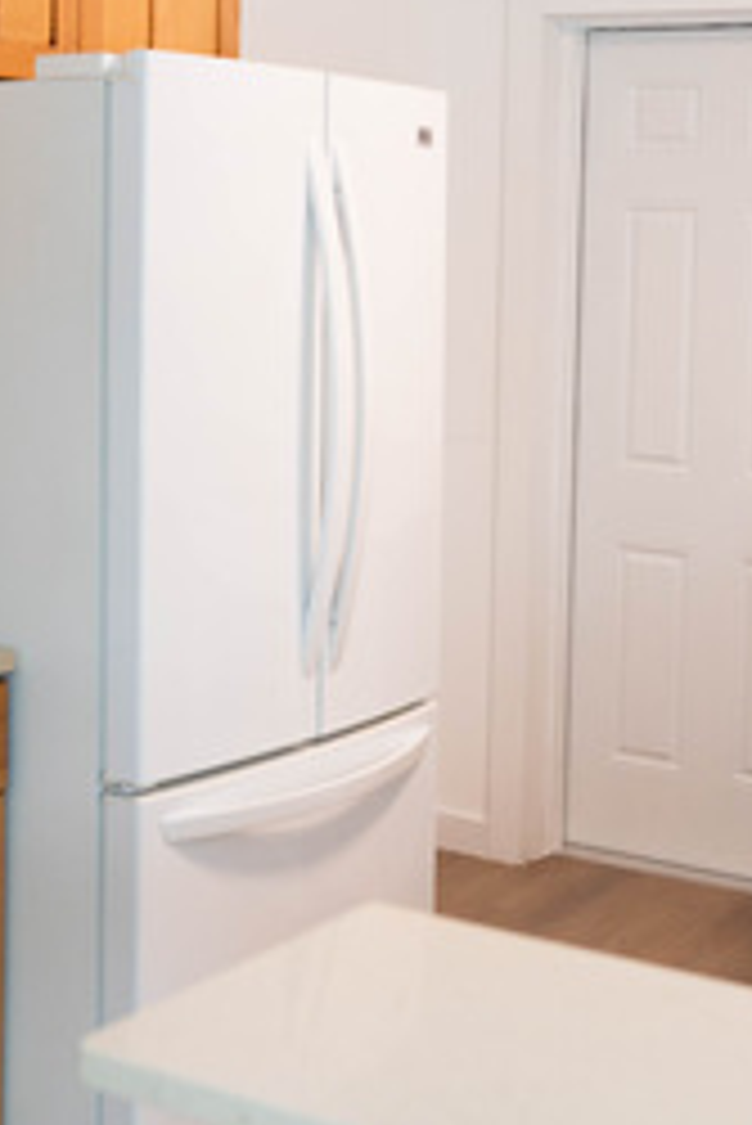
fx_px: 2190
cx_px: 331
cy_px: 346
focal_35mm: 70
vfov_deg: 28.6
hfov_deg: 19.5
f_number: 2.8
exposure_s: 1/250
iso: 250
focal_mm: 35
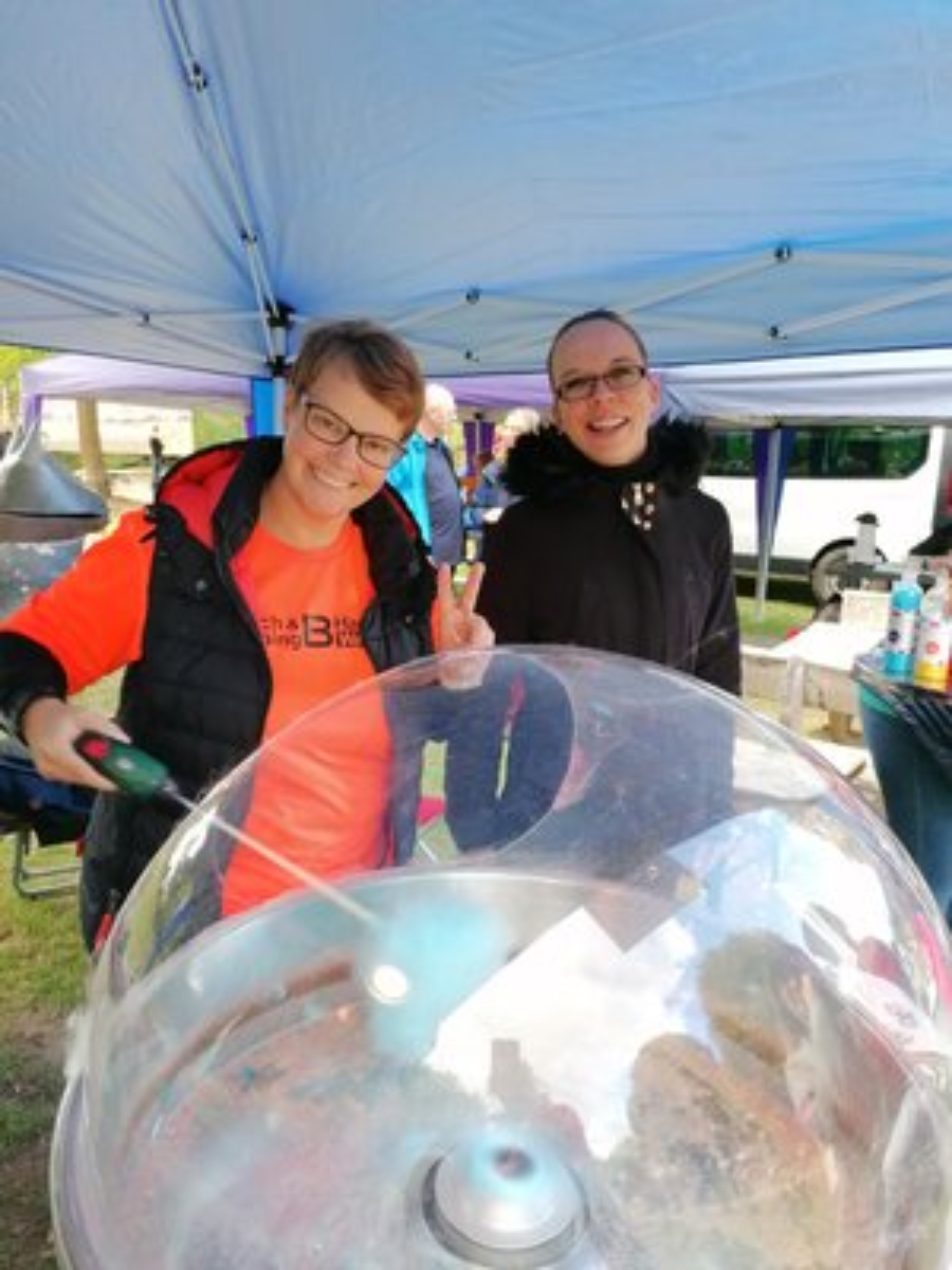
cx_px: 476
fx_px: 990
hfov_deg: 51.4
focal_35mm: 27
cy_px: 635
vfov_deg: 65.3
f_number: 1.8
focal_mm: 4.75
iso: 160
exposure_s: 1/100
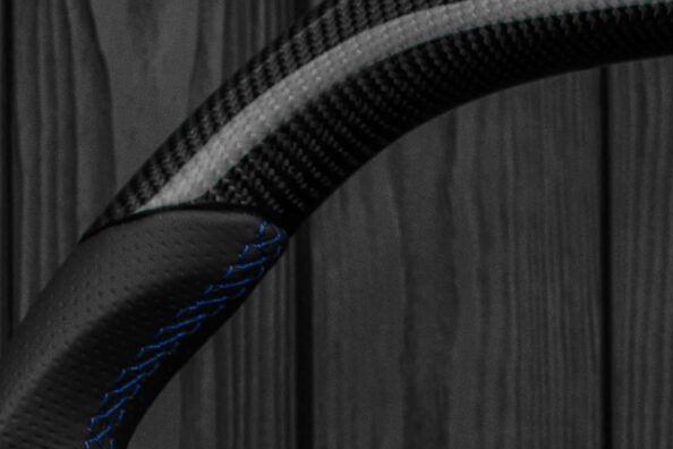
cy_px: 740
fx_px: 4227
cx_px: 553
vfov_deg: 6.0
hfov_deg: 9.1
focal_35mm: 226
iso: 500
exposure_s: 1/125
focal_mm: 35
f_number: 6.3
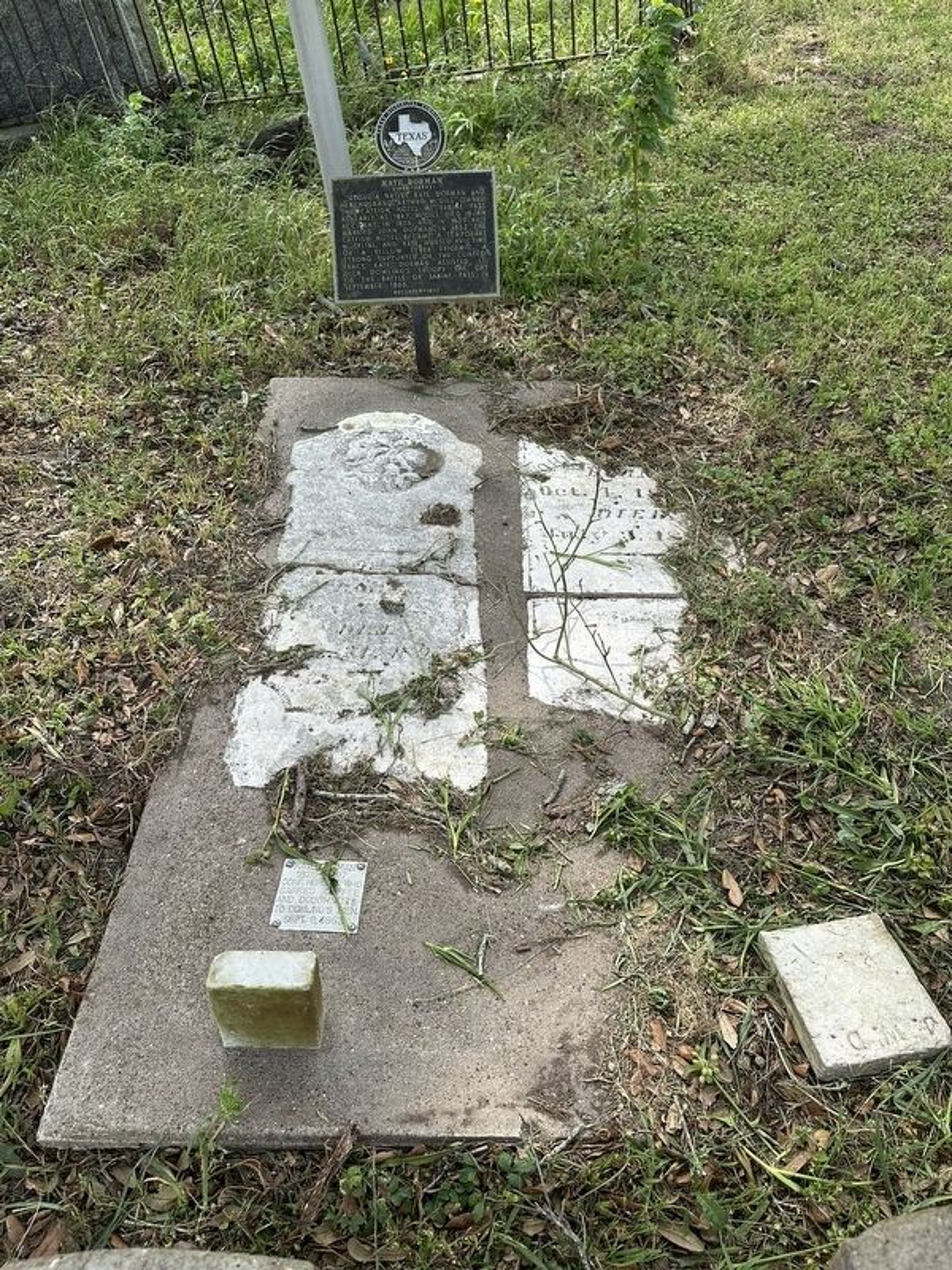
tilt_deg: -45.4
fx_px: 880
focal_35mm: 24
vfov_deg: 71.6
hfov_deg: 56.8
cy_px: 635
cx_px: 476
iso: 80
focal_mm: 6.86
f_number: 1.78
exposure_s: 1/1613
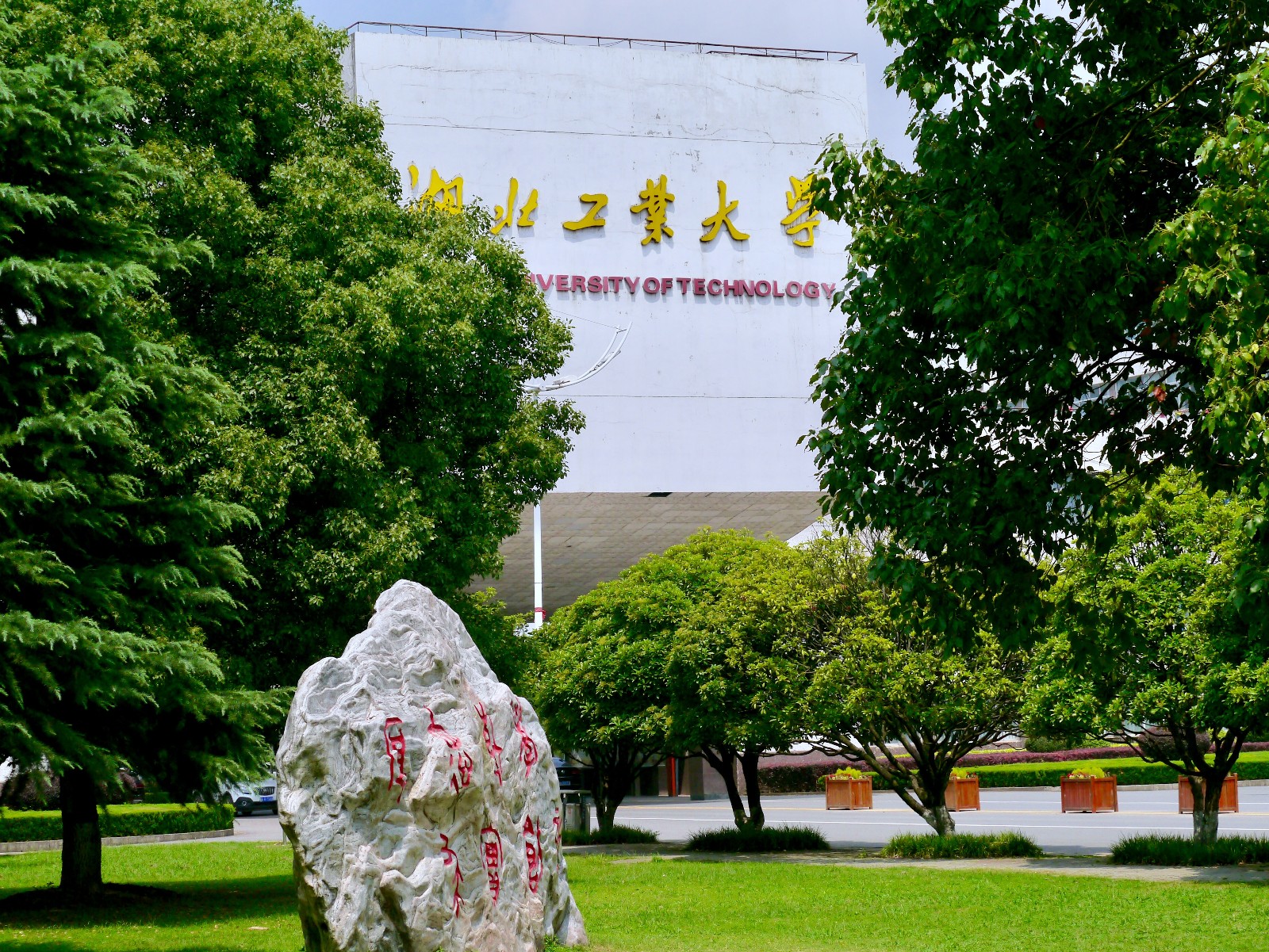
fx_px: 3300
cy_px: 476
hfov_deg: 21.8
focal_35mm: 90
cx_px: 634
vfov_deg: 16.4
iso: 160
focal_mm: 45
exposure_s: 1/640
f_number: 9
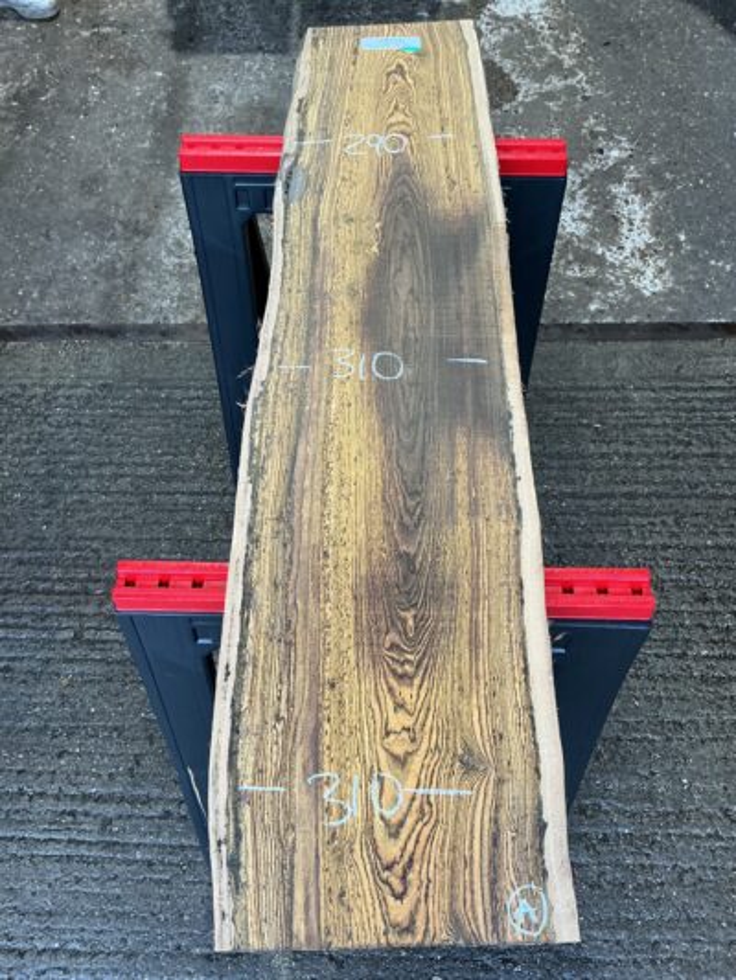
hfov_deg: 48.2
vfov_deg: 61.6
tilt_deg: -60.9
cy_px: 490
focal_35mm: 29
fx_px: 822
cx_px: 368
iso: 80
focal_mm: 3
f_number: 1.8
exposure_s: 1/50
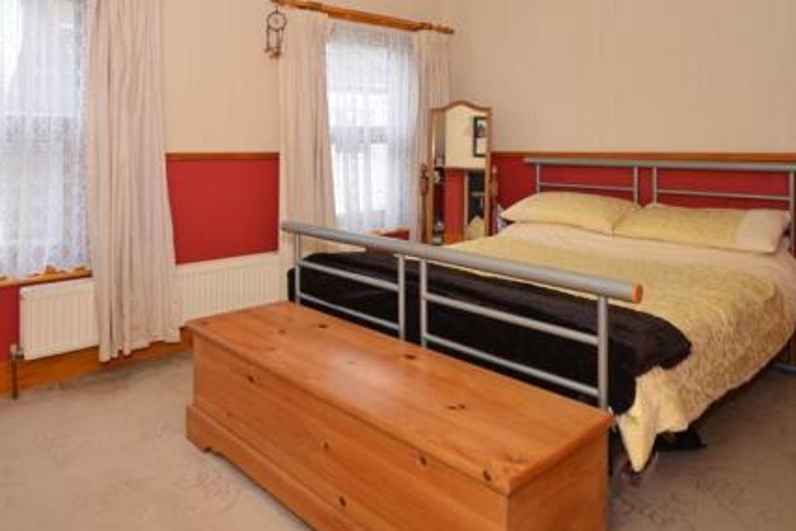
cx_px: 319
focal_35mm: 23
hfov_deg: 75.2
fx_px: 509
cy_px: 168
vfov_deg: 53.8
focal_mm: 10
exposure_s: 1/15
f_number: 4
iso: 100
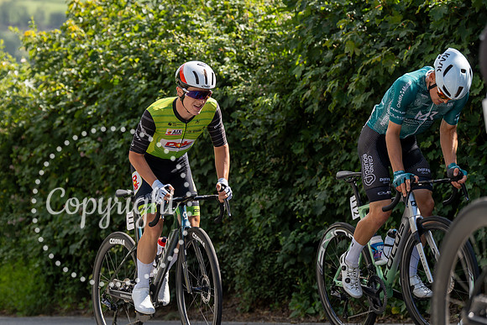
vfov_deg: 9.1
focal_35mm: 151
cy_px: 100
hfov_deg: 13.6
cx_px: 150
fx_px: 2042
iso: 100
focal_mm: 109
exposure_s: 1/1000
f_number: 3.5
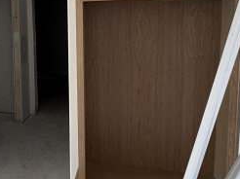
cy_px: 50
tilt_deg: -5.0
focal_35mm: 38
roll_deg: +1.8
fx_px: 263
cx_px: 54
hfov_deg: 46.9
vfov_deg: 36.9
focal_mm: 2.22
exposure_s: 1/60
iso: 250
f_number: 2.2
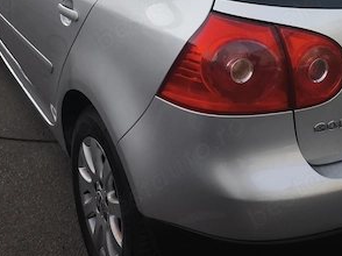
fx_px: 464
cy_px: 9
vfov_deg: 29.1
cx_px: 261
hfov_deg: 39.3
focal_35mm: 47
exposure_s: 1/100
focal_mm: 6.57
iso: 100
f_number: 1.6
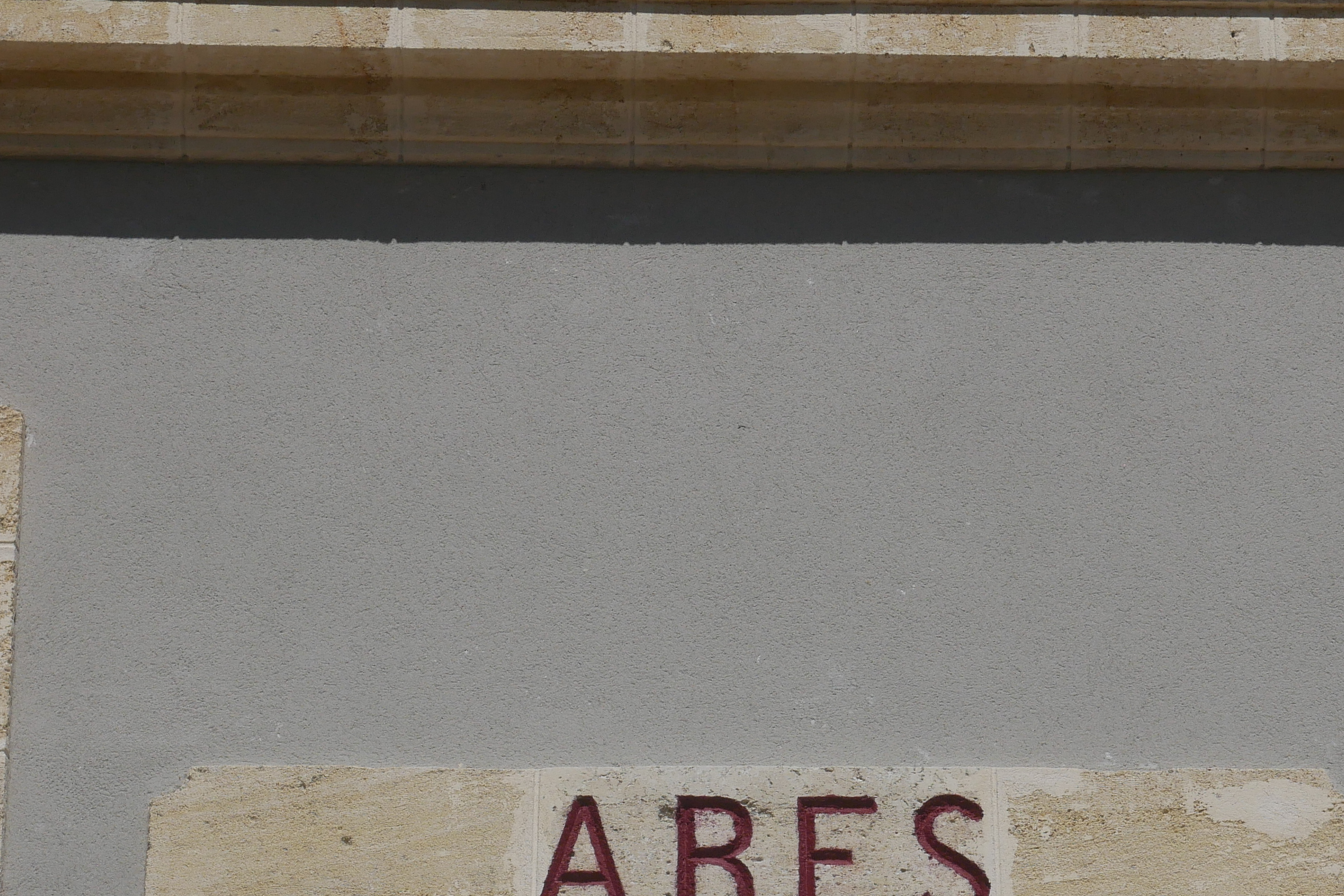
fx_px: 6272
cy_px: 712
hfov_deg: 12.2
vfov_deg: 8.2
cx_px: 782
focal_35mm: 168
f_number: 11
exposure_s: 1/1000
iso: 200
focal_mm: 42
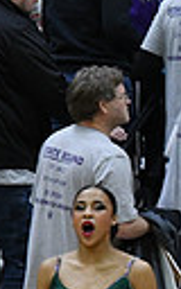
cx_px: -389
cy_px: 421
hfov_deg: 1.5
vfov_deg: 2.5
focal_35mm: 845
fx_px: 6669
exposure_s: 1/500
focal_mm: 122
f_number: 4
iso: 5000
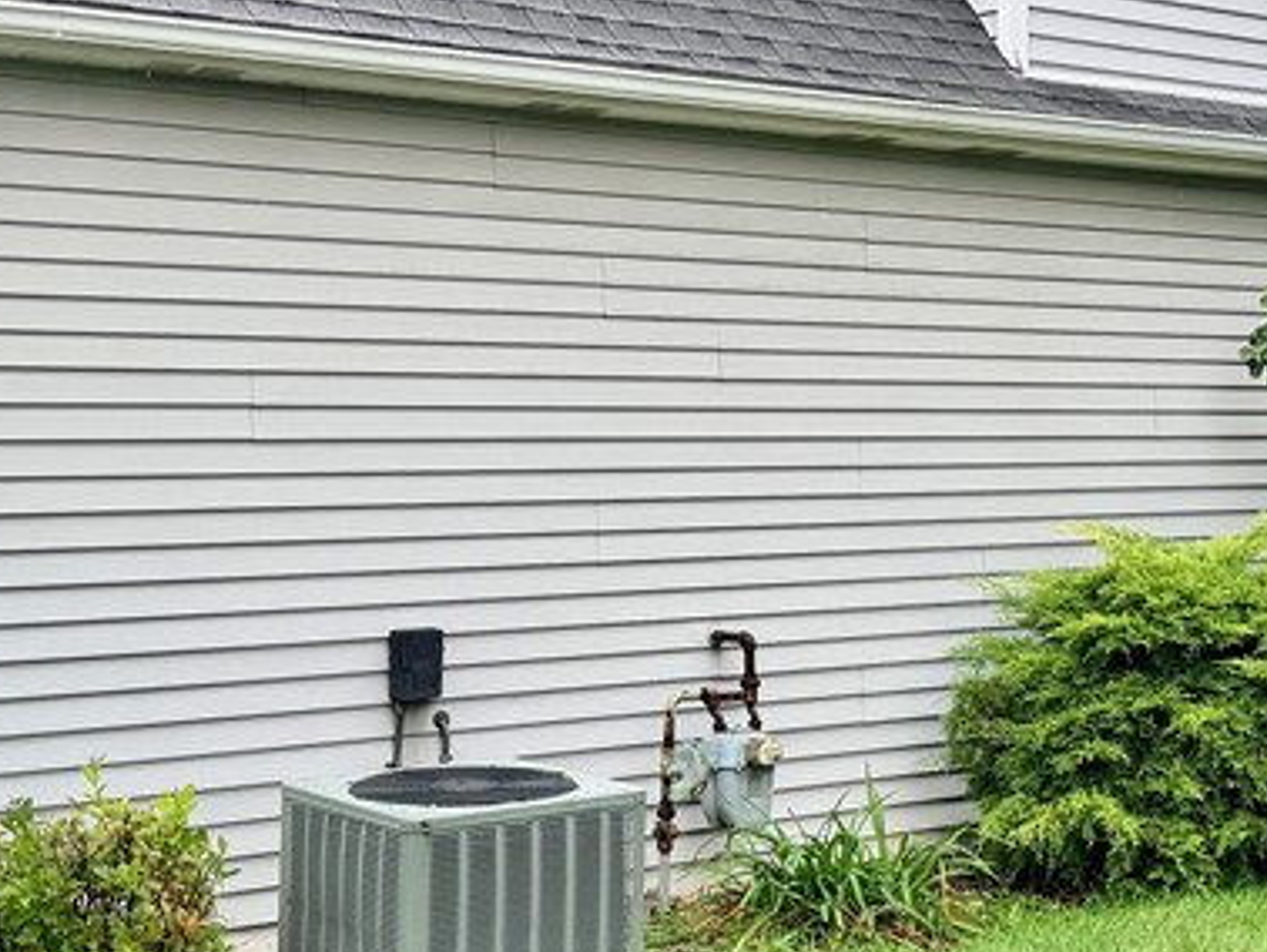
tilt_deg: +2.0
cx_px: 861
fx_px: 2381
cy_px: 382
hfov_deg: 29.6
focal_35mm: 65
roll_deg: +1.1
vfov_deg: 22.6
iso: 100
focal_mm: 6.76
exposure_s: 1/1292
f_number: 1.78
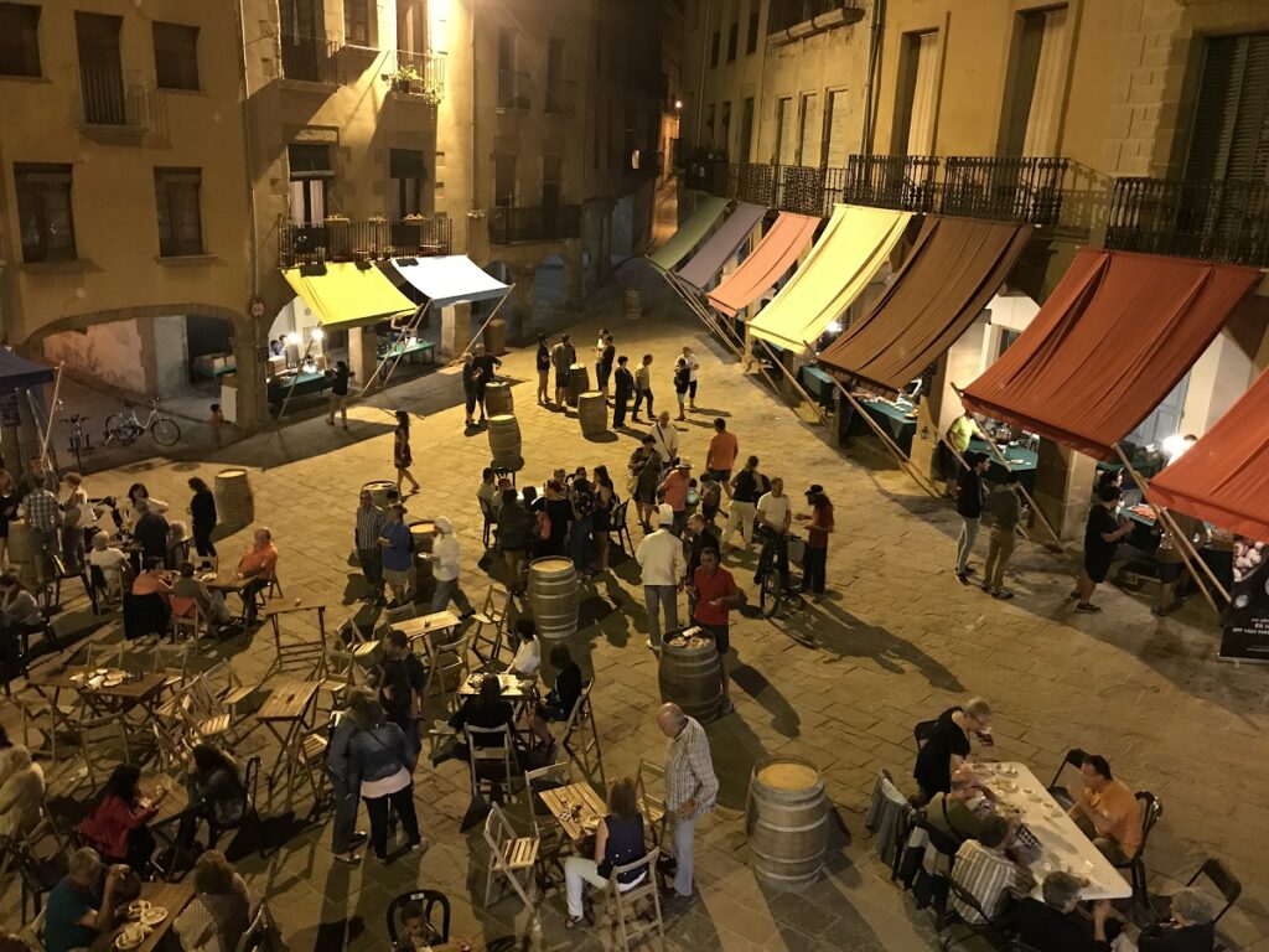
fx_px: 1026
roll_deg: -3.6
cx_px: 634
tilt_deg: -16.8
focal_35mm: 28
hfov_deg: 63.4
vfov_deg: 49.7
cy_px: 476
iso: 100
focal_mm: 3.99
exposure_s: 1/5
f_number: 1.8
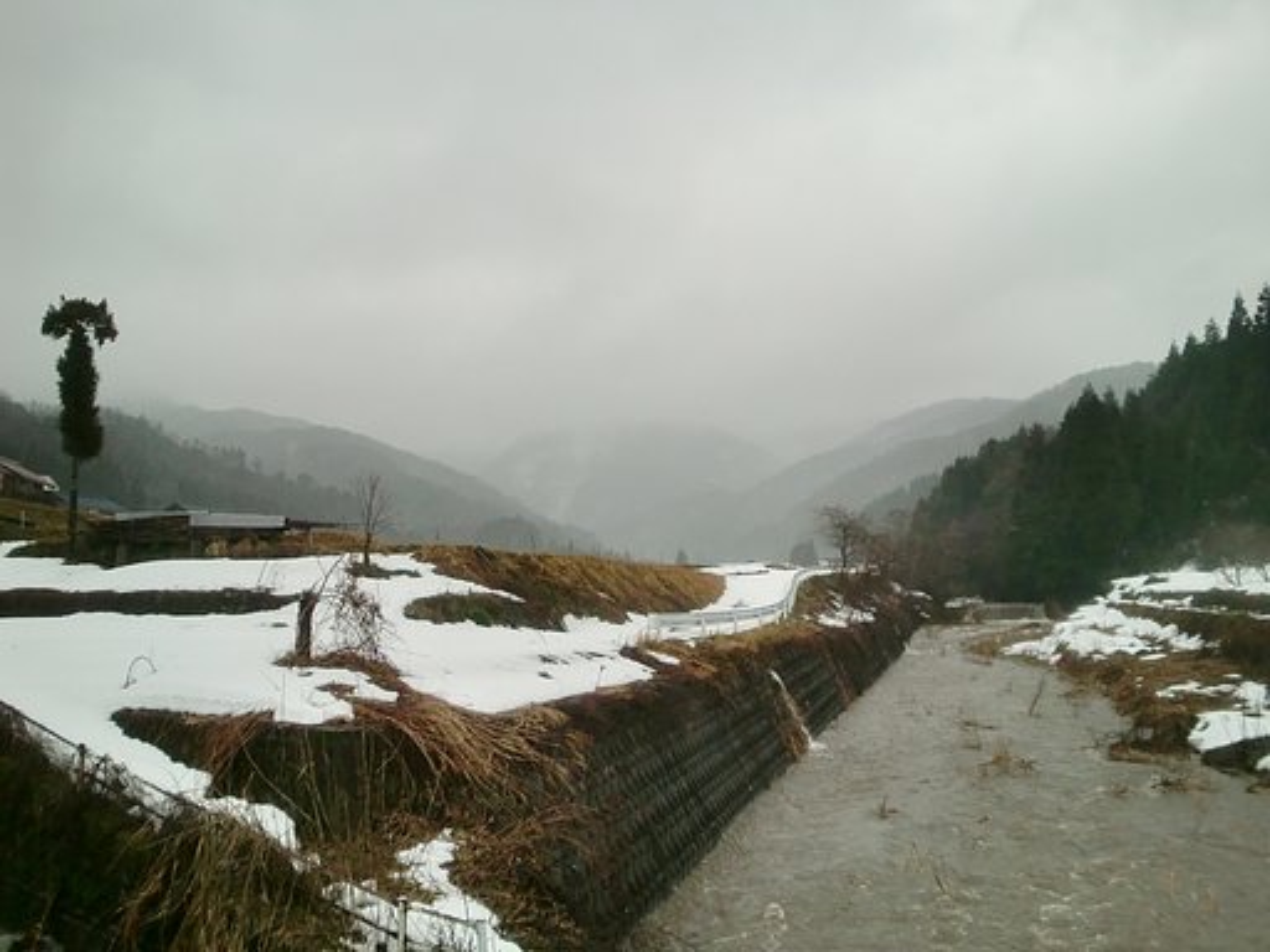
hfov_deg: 54.0
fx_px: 1247
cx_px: 635
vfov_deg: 41.8
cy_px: 476
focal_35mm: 34
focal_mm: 5.58
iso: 200
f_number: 2.8
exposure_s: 1/80
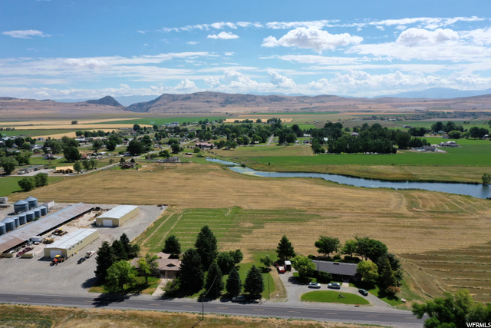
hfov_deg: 65.5
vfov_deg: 46.4
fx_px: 382
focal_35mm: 28
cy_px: 164
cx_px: 246
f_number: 6.3
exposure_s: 1/800
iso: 100
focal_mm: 10.26
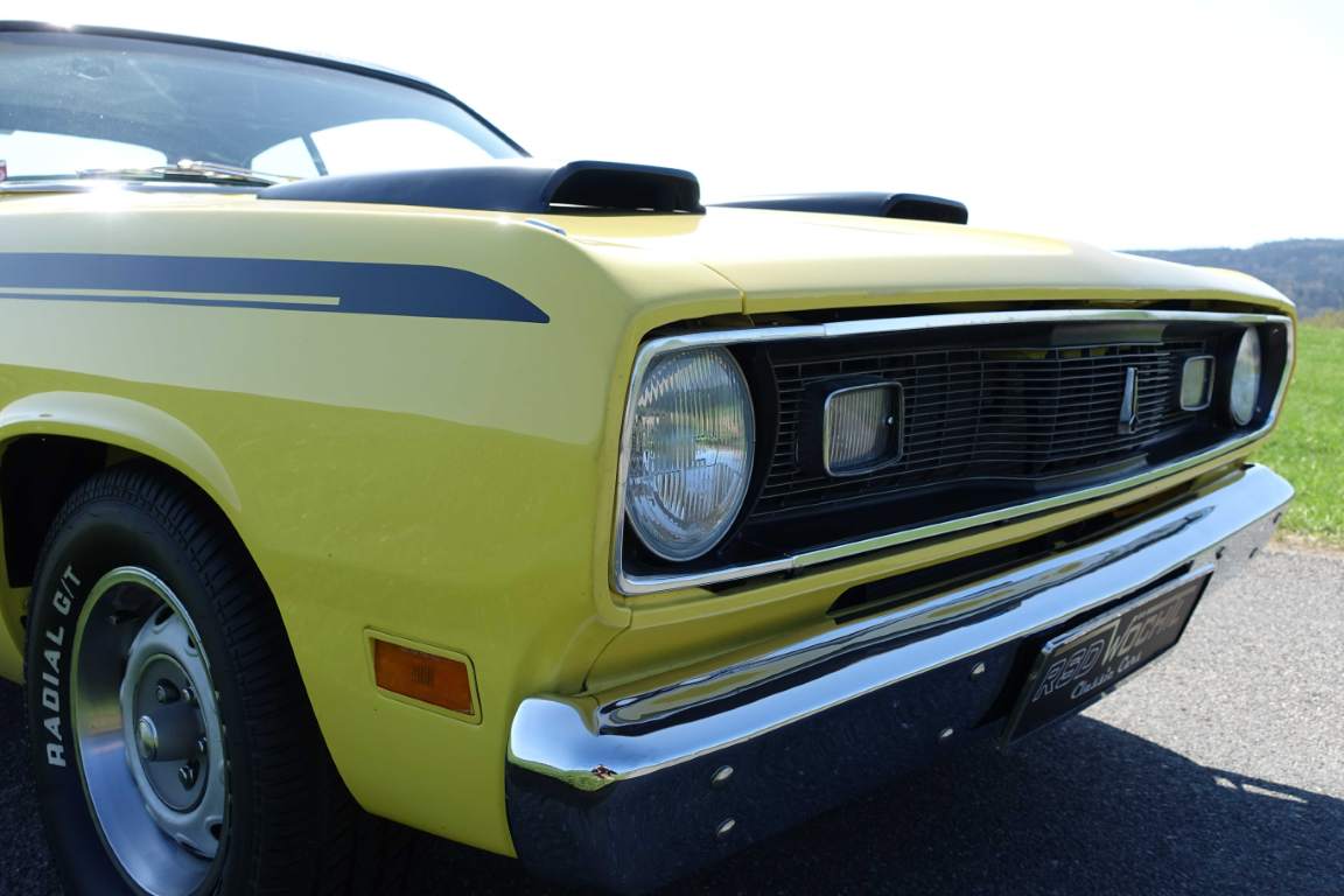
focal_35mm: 34
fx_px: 1269
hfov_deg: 55.8
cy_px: 448
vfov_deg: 38.9
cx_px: 672
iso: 125
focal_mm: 12.48
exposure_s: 1/500
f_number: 4
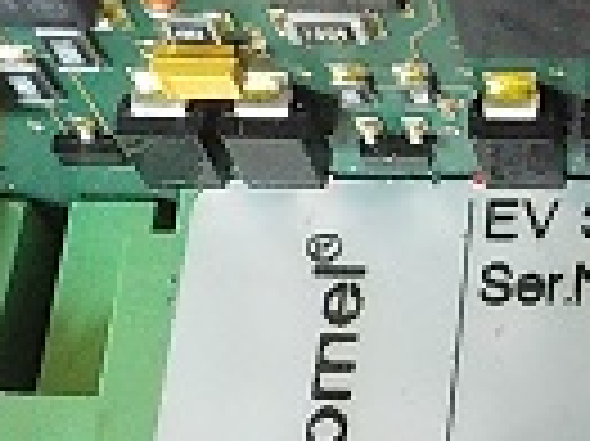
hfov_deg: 16.6
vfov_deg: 13.4
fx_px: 1873
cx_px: 833
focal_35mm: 110
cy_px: 243
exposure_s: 1/30
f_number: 3.3
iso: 800
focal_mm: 4.1
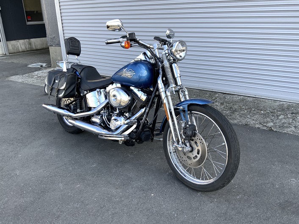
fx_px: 250
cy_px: 112
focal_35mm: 29
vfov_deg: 48.2
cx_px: 150
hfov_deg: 61.7
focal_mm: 3
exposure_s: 1/289
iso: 16
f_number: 1.8
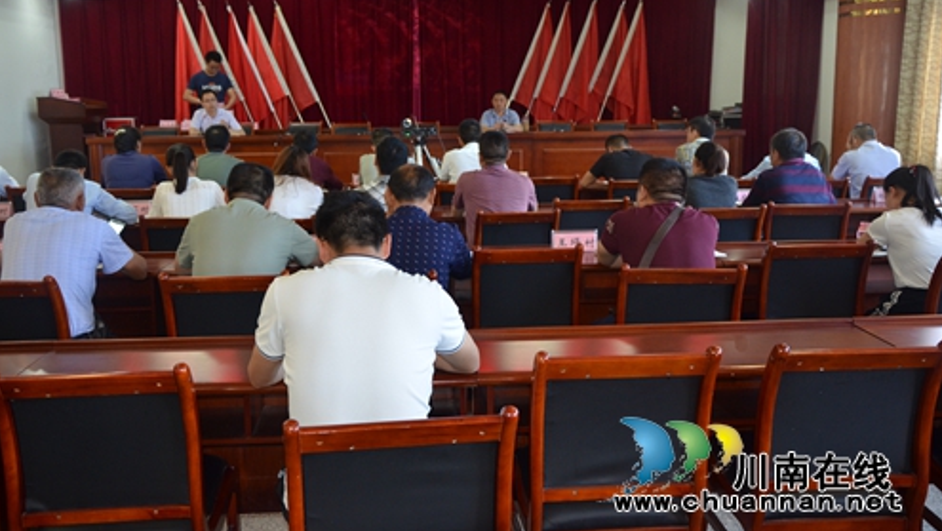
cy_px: 229
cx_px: 468
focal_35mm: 38
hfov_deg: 52.8
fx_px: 950
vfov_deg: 31.2
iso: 800
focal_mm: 24
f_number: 3.8
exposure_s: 1/60
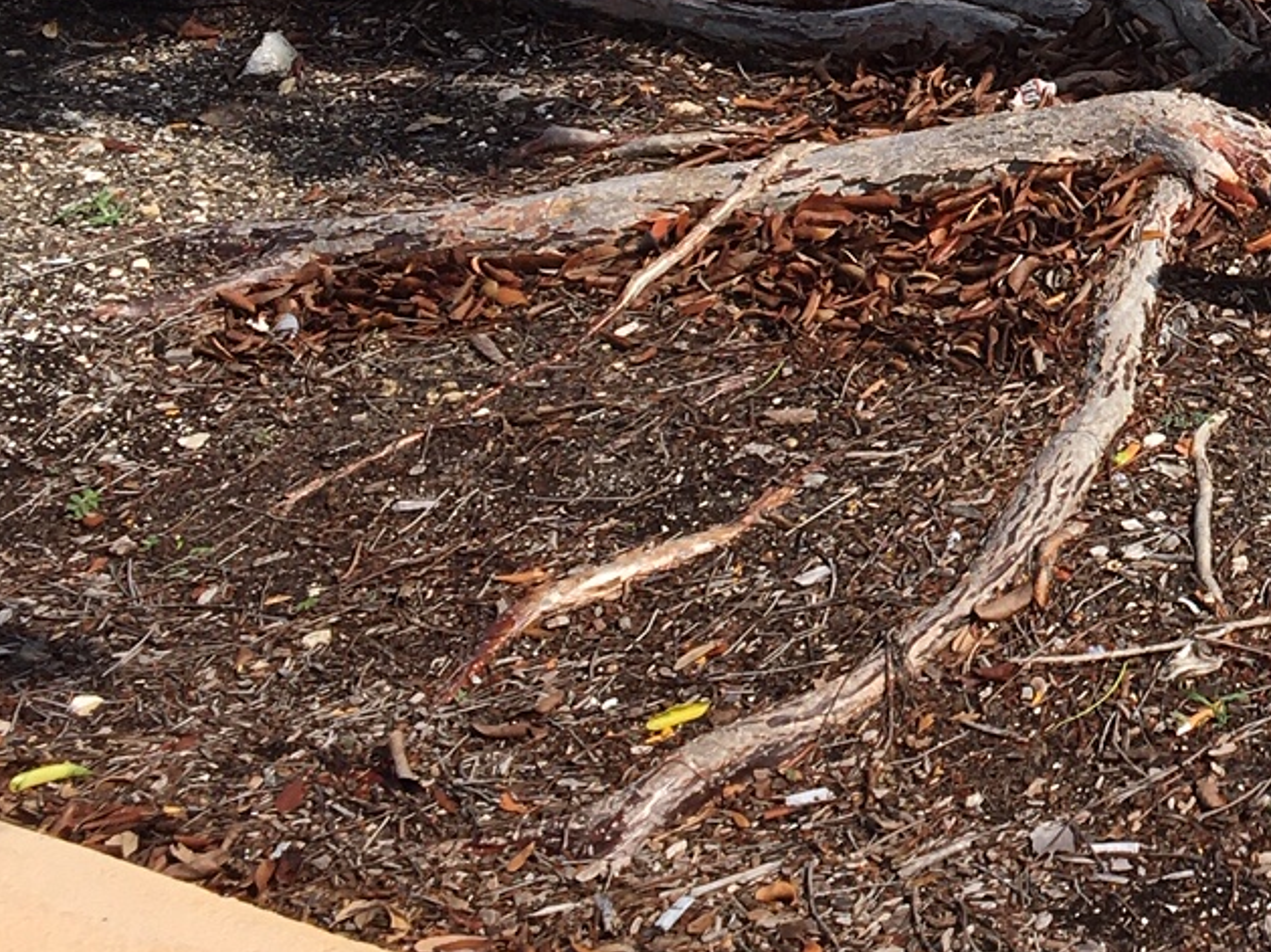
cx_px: 1433
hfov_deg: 20.1
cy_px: 75
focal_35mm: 93
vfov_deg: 15.7
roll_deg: +0.0
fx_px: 3413
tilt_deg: -20.4
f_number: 2.2
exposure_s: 1/2331
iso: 25
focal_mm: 4.15
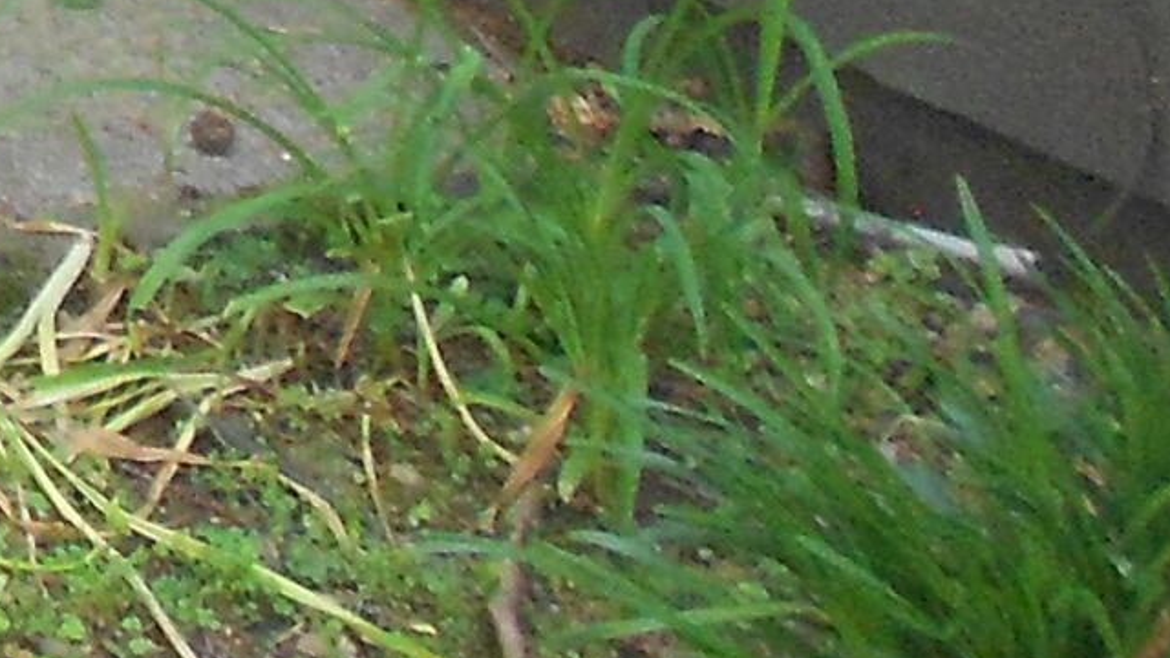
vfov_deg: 7.5
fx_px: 4592
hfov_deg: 12.0
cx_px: -1523
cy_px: -1122
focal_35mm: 148
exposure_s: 1/40
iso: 400
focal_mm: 5.1
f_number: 3.4
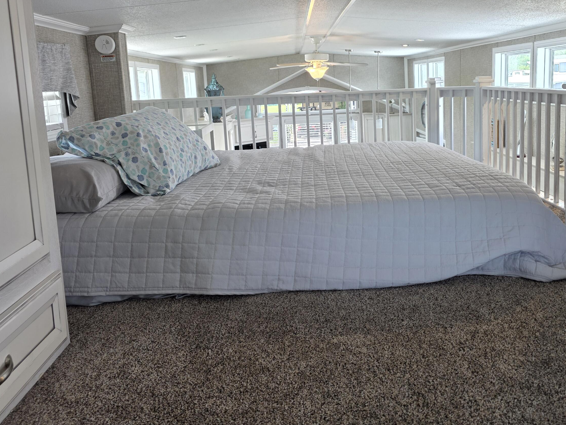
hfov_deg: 57.9
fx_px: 507
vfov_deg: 45.0
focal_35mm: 31
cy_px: 154
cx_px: 340
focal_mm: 6.3
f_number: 1.7
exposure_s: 1/120
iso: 80
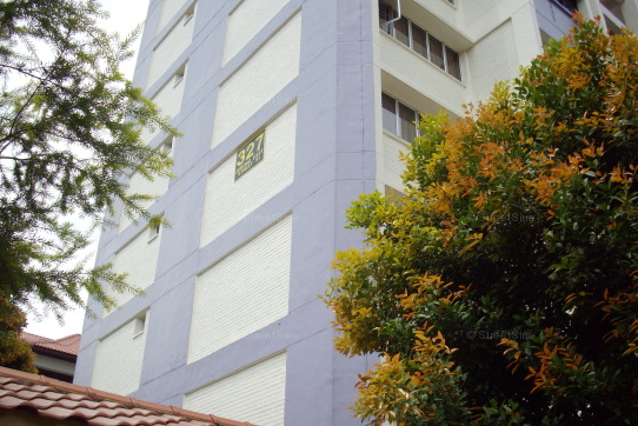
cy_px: 219
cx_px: 319
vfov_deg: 34.2
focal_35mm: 39
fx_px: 692
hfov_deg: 49.5
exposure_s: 1/320
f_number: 5.6
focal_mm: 6.2
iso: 80
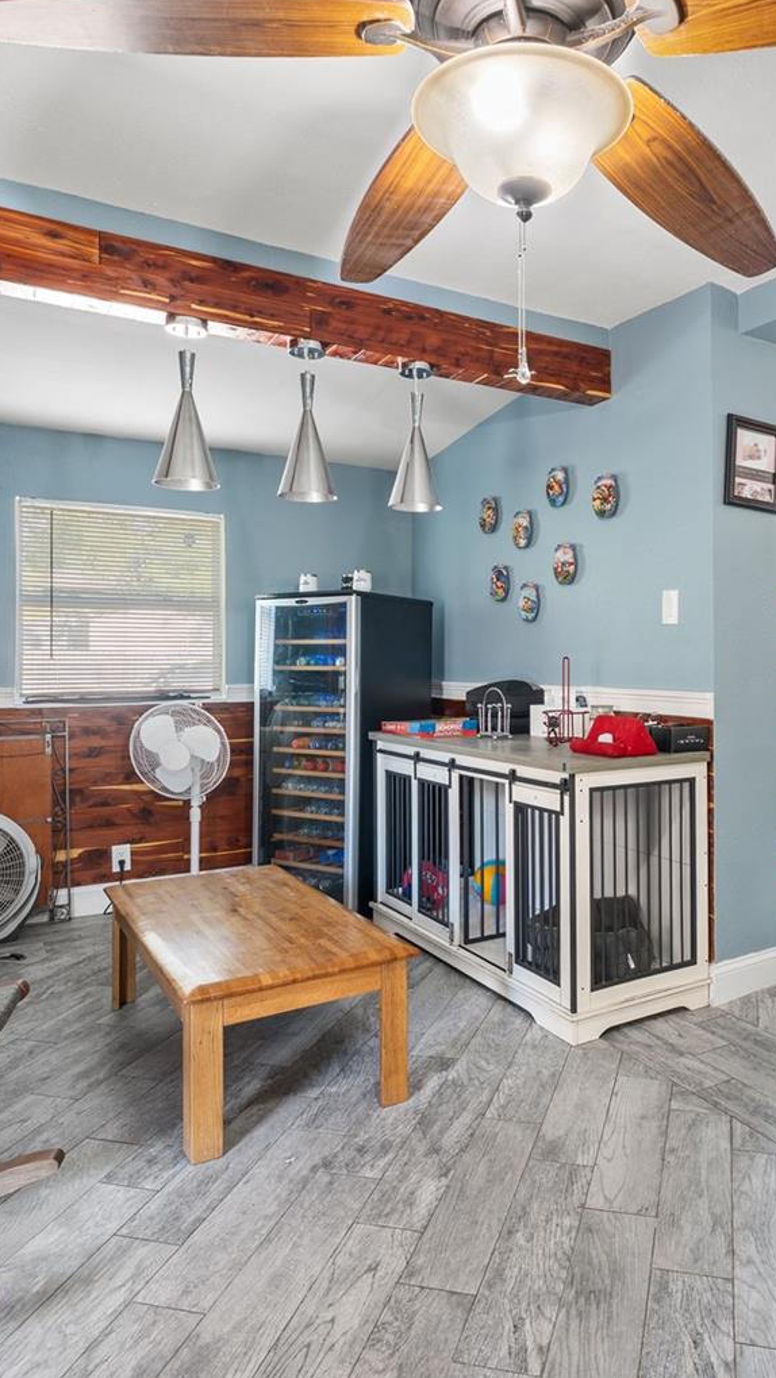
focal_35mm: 23
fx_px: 841
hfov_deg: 48.4
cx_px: 535
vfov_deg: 78.7
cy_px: 669
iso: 100
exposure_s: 1
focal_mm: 14
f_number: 8
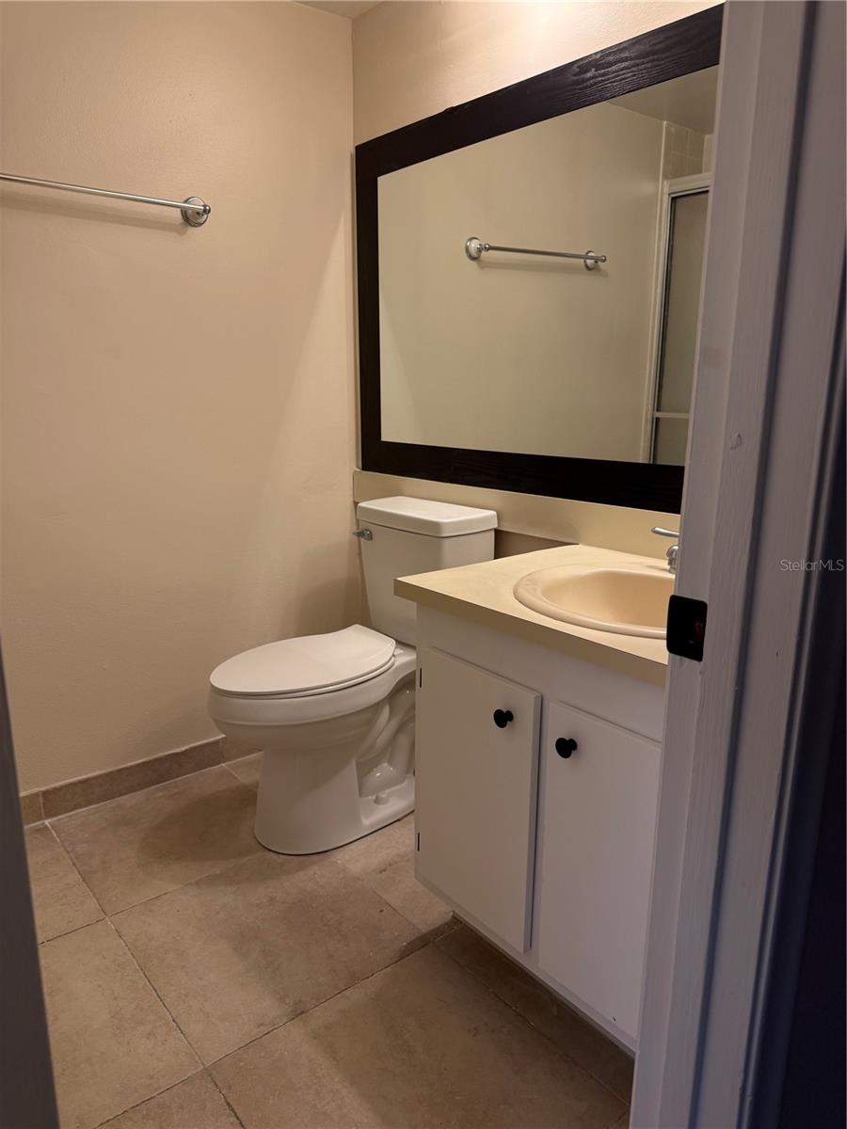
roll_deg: -1.1
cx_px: 424
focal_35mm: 24
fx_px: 783
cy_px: 564
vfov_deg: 71.6
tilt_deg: -13.1
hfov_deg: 56.8
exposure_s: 1/120
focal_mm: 6.76
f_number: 1.78
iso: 125
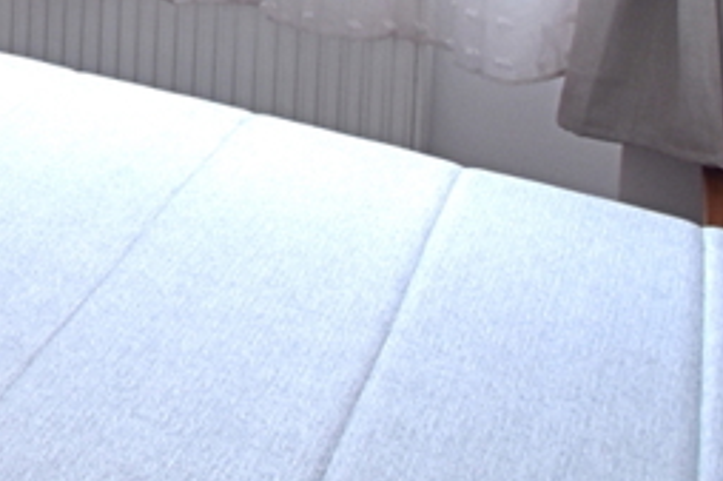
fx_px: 1425
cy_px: -384
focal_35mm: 71
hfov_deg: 20.5
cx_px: -566
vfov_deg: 16.2
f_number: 4.5
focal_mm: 10
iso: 320
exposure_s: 1/30
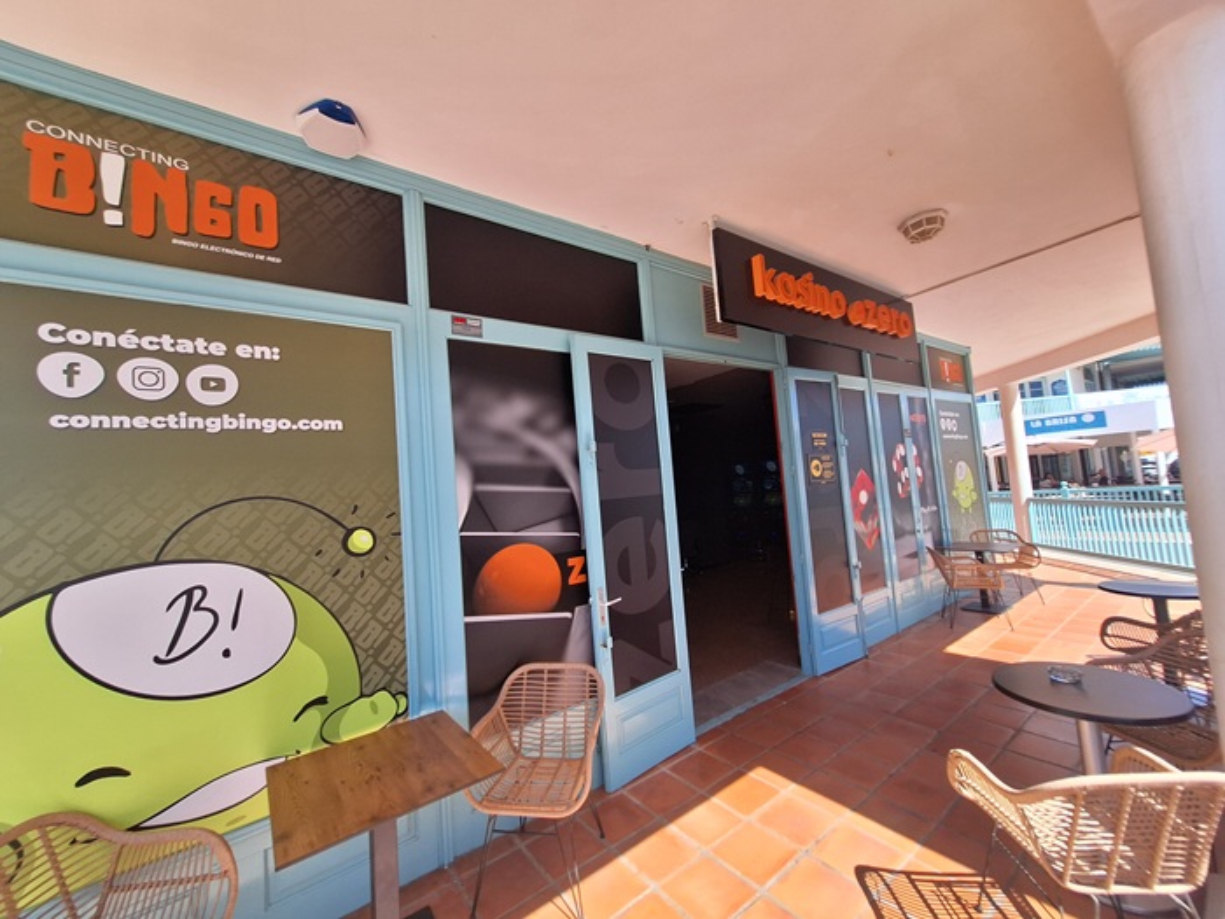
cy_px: 460
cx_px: 612
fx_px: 460
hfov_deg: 106.2
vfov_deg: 89.9
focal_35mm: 13
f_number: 2.2
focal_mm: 1.74
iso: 40
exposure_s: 1/785
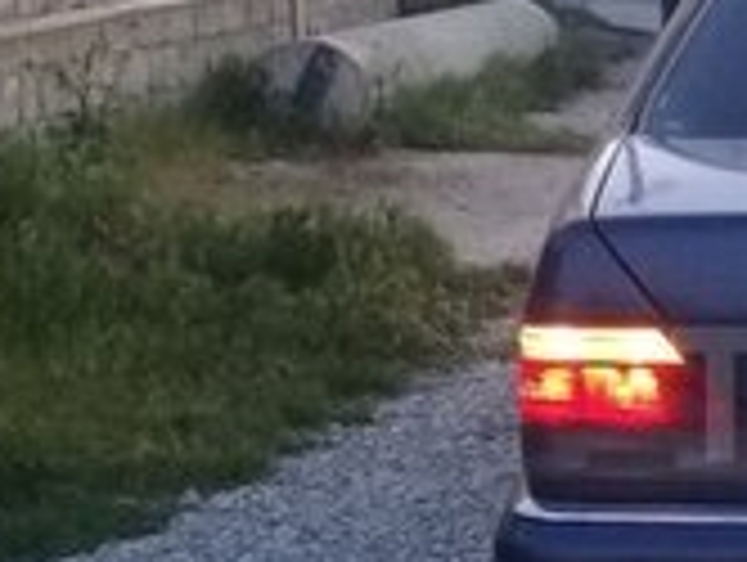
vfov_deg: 12.1
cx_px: 1130
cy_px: 393
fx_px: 2658
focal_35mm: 123
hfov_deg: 14.8
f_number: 2.2
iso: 160
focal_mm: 3.3
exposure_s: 1/33
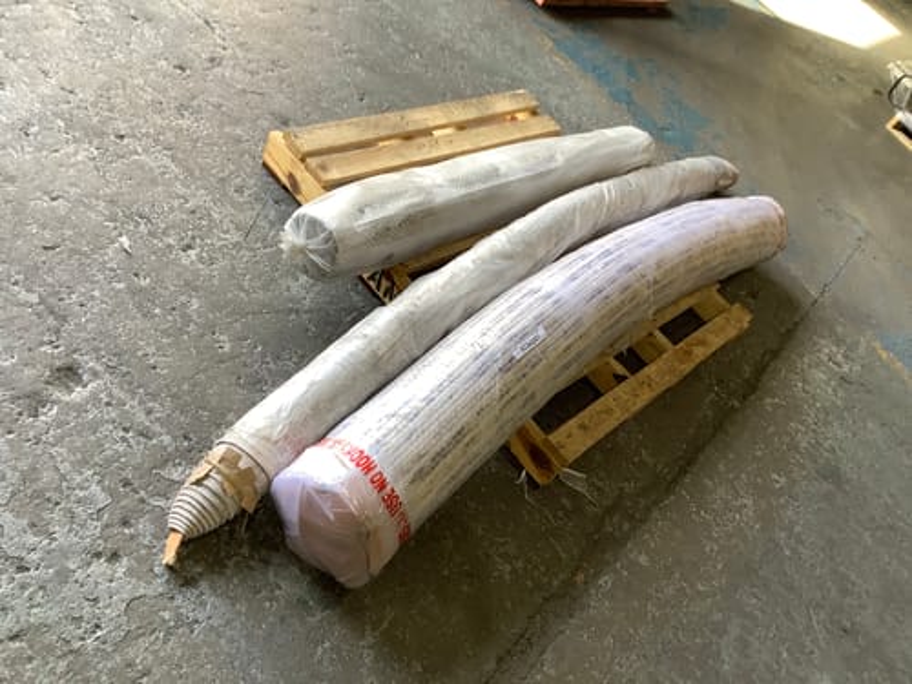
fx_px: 817
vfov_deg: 45.4
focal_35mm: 31
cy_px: 342
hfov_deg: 58.4
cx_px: 456
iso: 64
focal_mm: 3.3
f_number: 2.4
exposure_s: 1/100
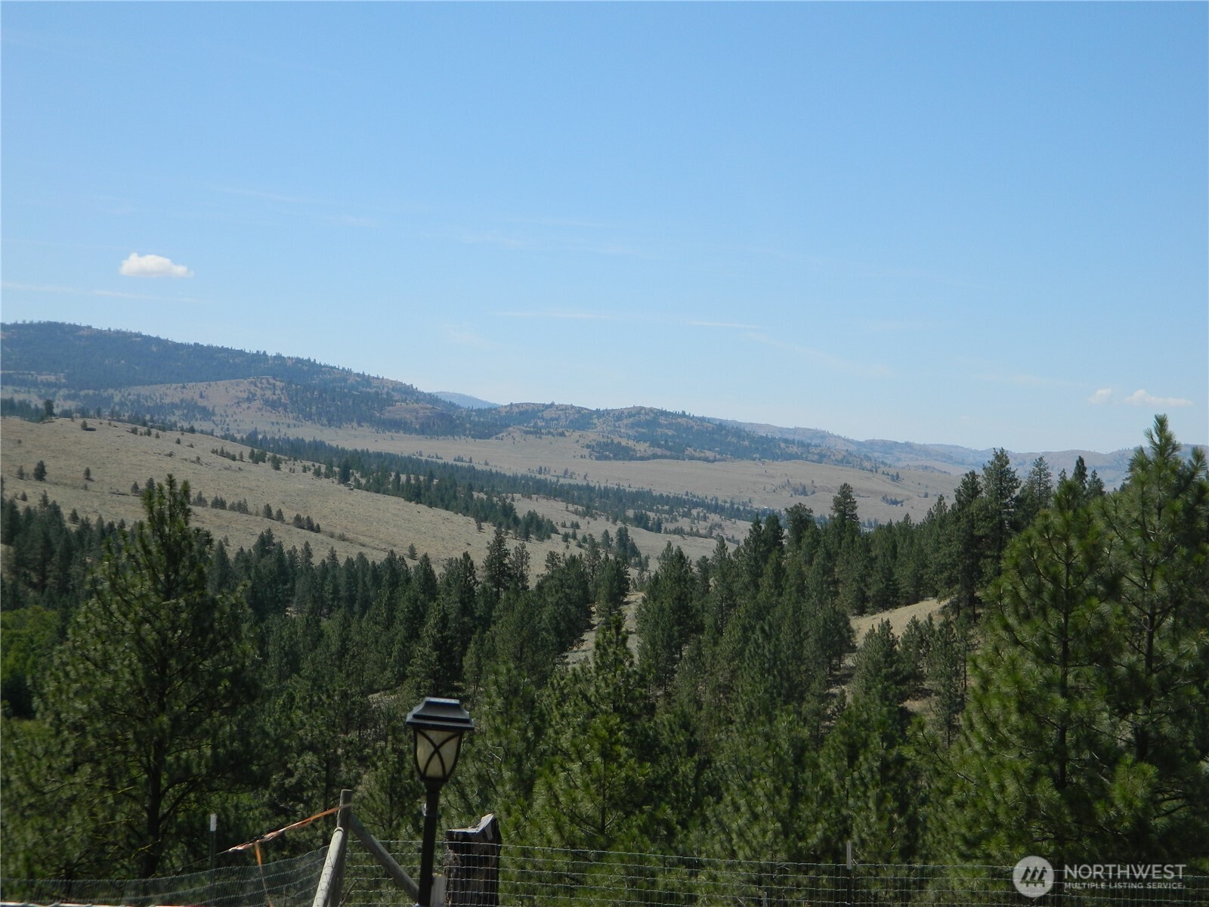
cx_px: 604
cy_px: 454
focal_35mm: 57
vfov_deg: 25.7
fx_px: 1991
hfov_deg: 33.8
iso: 80
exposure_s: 1/1000
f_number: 3.8
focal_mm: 10.2
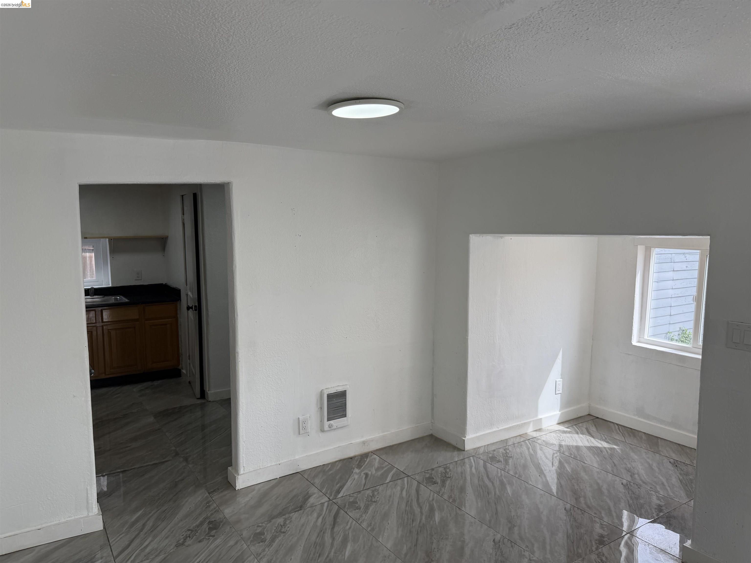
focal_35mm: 24
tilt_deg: -5.8
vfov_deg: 56.8
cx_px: 376
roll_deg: +0.3
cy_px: 282
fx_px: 521
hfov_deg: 71.6
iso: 80
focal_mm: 6.76
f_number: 1.78
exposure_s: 1/501
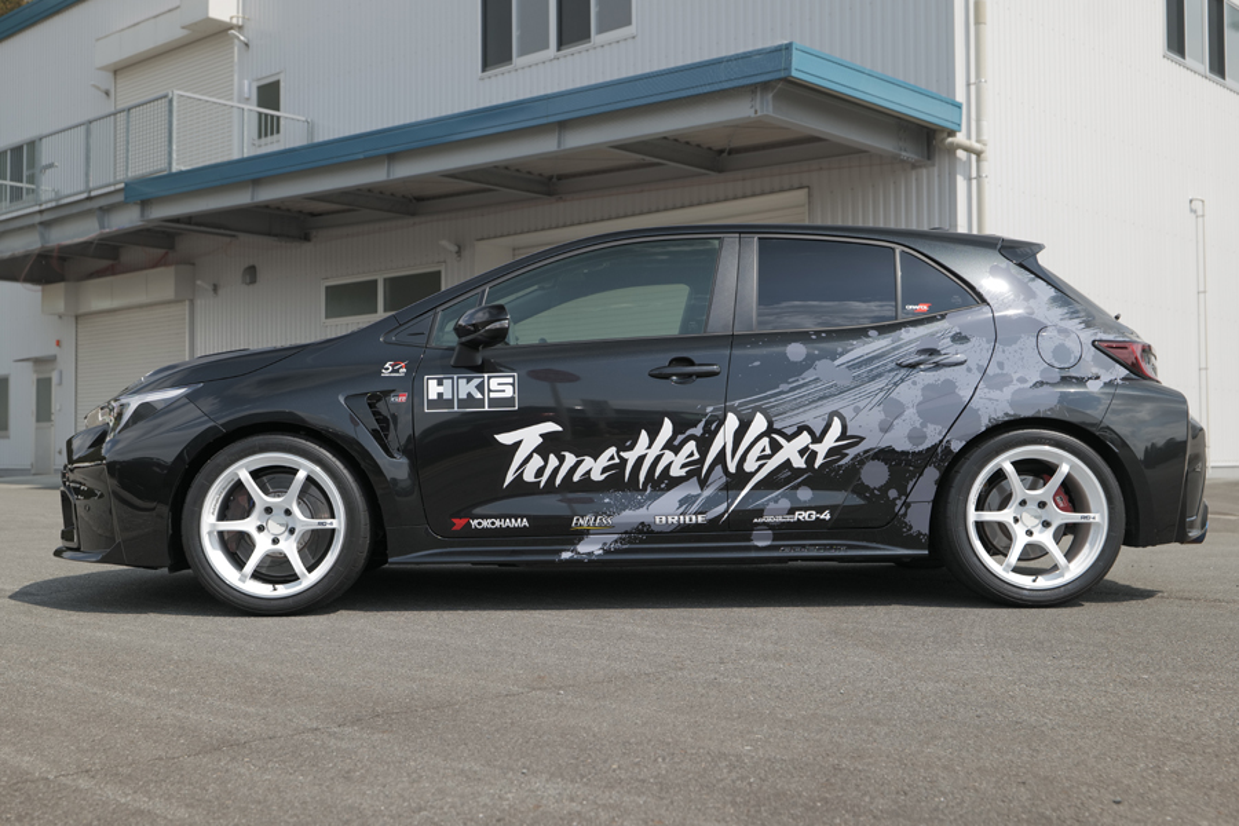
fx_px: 1411
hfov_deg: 47.4
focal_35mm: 41
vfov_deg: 32.6
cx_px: 620
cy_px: 413
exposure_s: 1/250
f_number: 4.5
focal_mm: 41
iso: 100
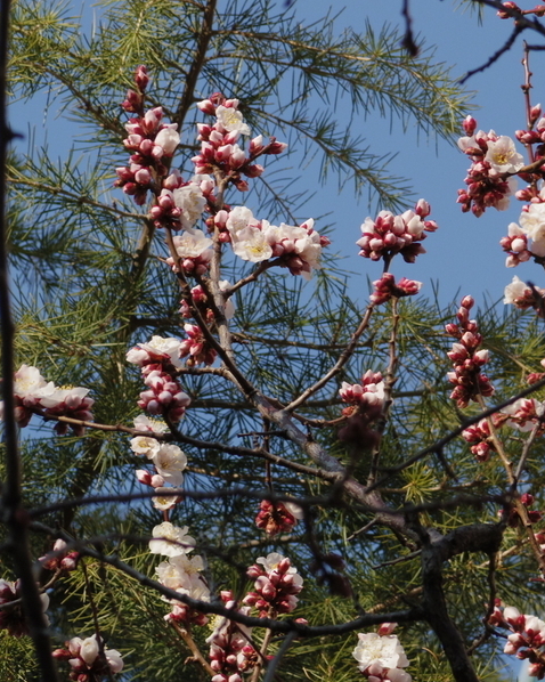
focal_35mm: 328
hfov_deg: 4.7
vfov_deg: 5.9
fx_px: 6617
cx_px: 308
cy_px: 341
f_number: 4.5
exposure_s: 1/800
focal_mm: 45
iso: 200
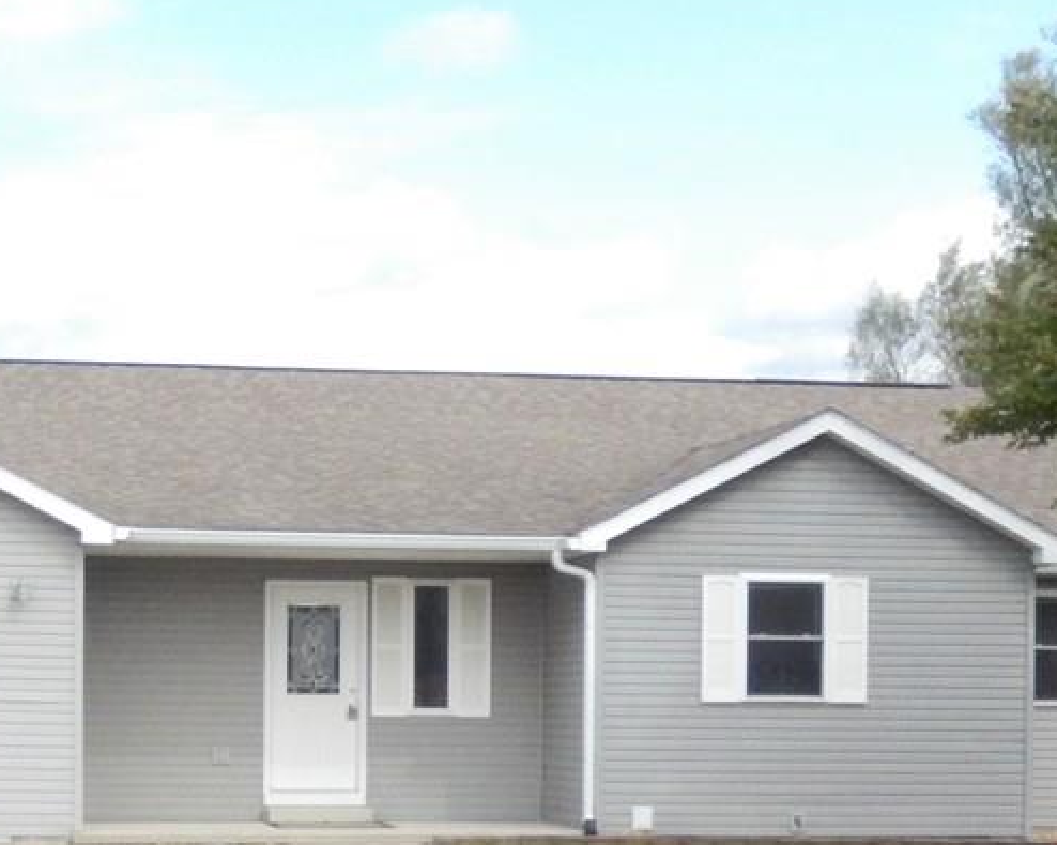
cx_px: 246
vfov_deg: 18.2
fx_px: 2596
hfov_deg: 22.8
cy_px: 729
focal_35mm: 83
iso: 1600
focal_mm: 7.3
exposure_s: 1/1500
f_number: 8.4
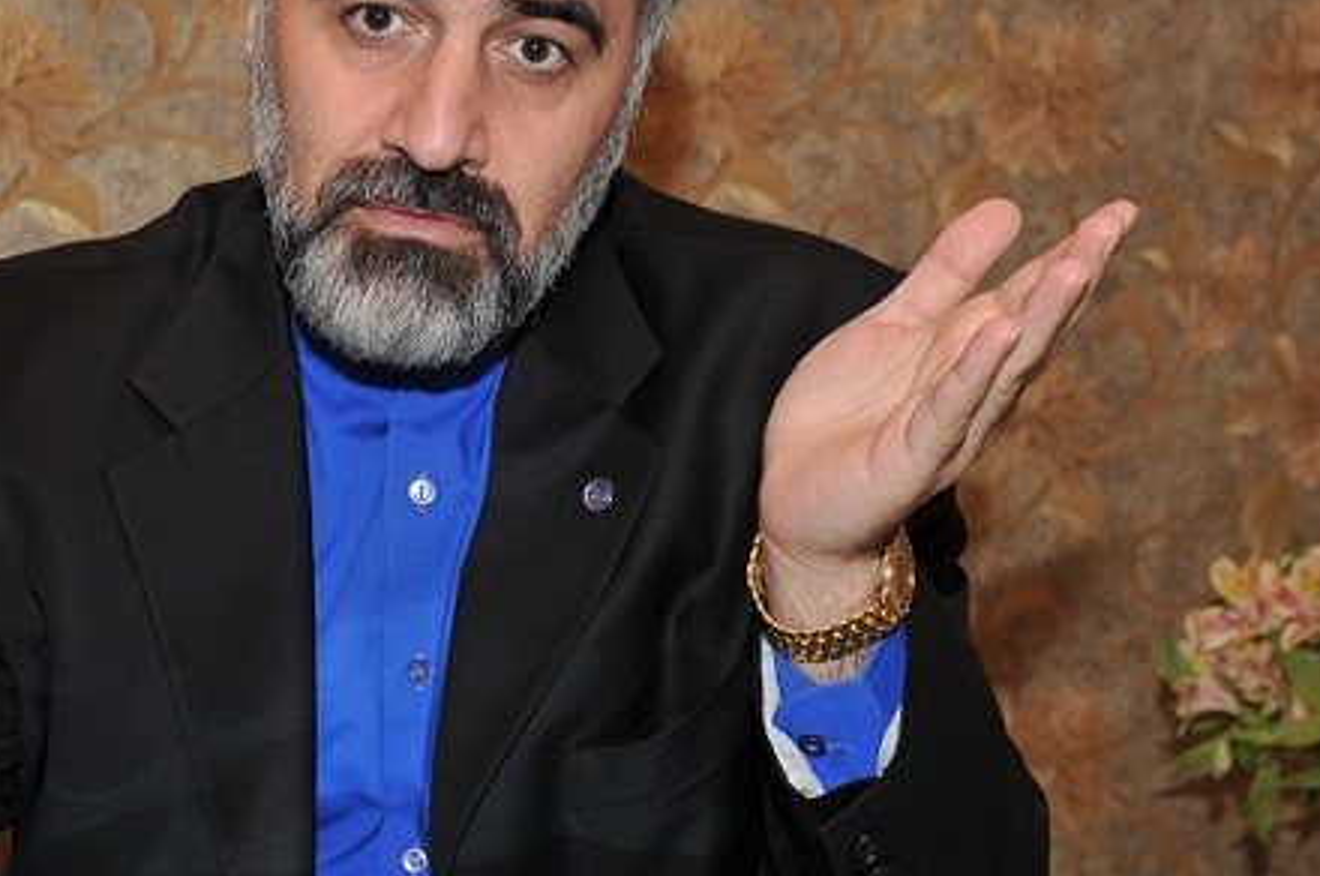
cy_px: 432
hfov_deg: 22.6
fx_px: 3295
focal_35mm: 90
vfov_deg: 15.1
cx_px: 558
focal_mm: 44
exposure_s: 1/60
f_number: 5.6
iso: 400
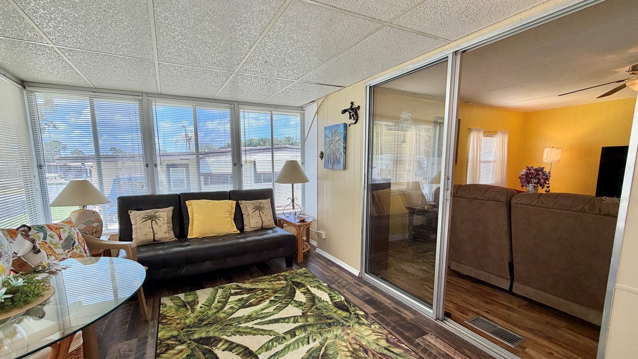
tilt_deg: -7.5
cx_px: 307
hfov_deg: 99.3
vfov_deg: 66.9
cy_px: 199
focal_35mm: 16
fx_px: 271
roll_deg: +0.9
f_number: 2.2
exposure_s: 1/120
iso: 64
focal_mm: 2.22
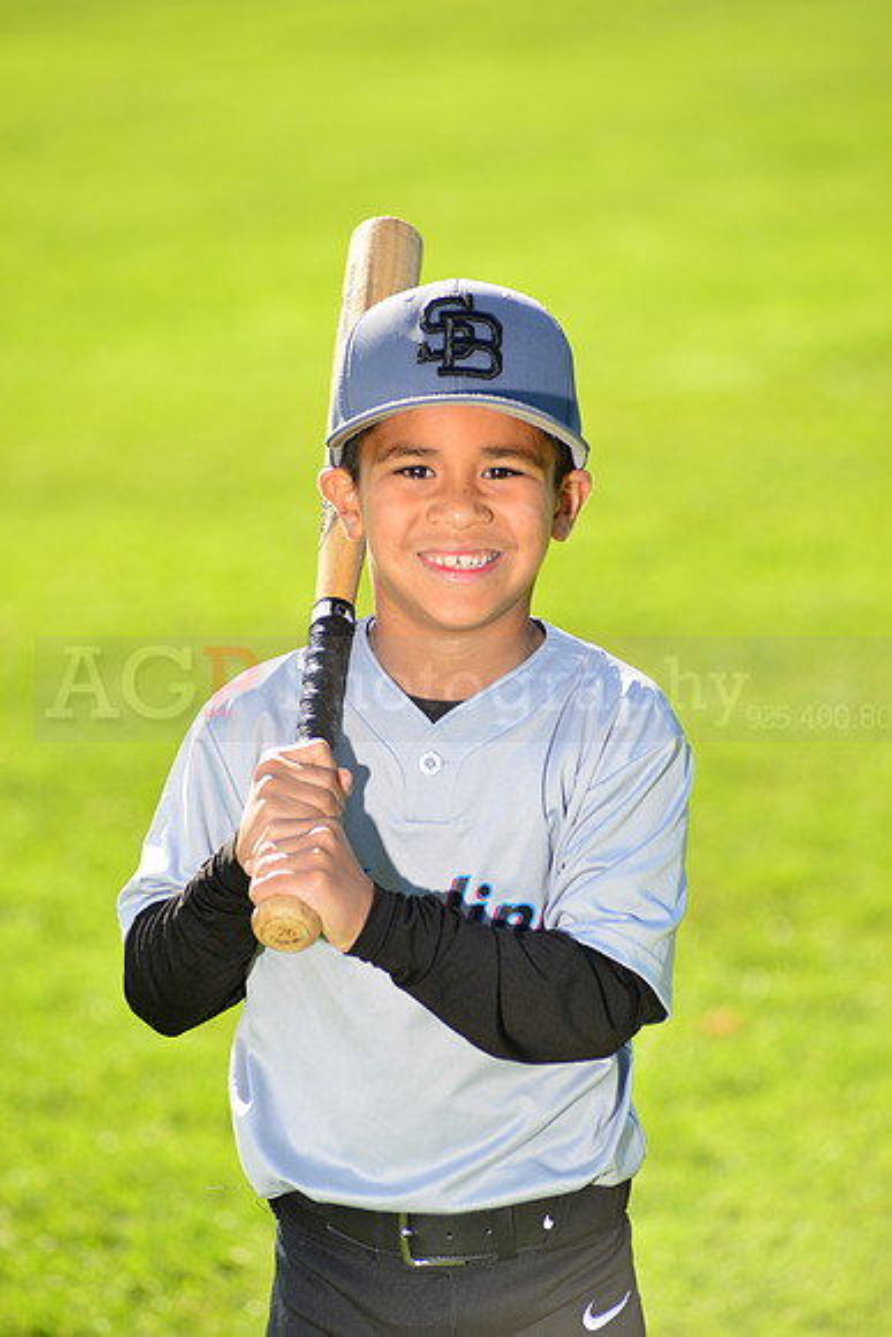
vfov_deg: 12.1
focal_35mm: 170
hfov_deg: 8.1
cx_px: 446
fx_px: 6314
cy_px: 668
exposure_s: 1/250
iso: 100
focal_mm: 170
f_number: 5
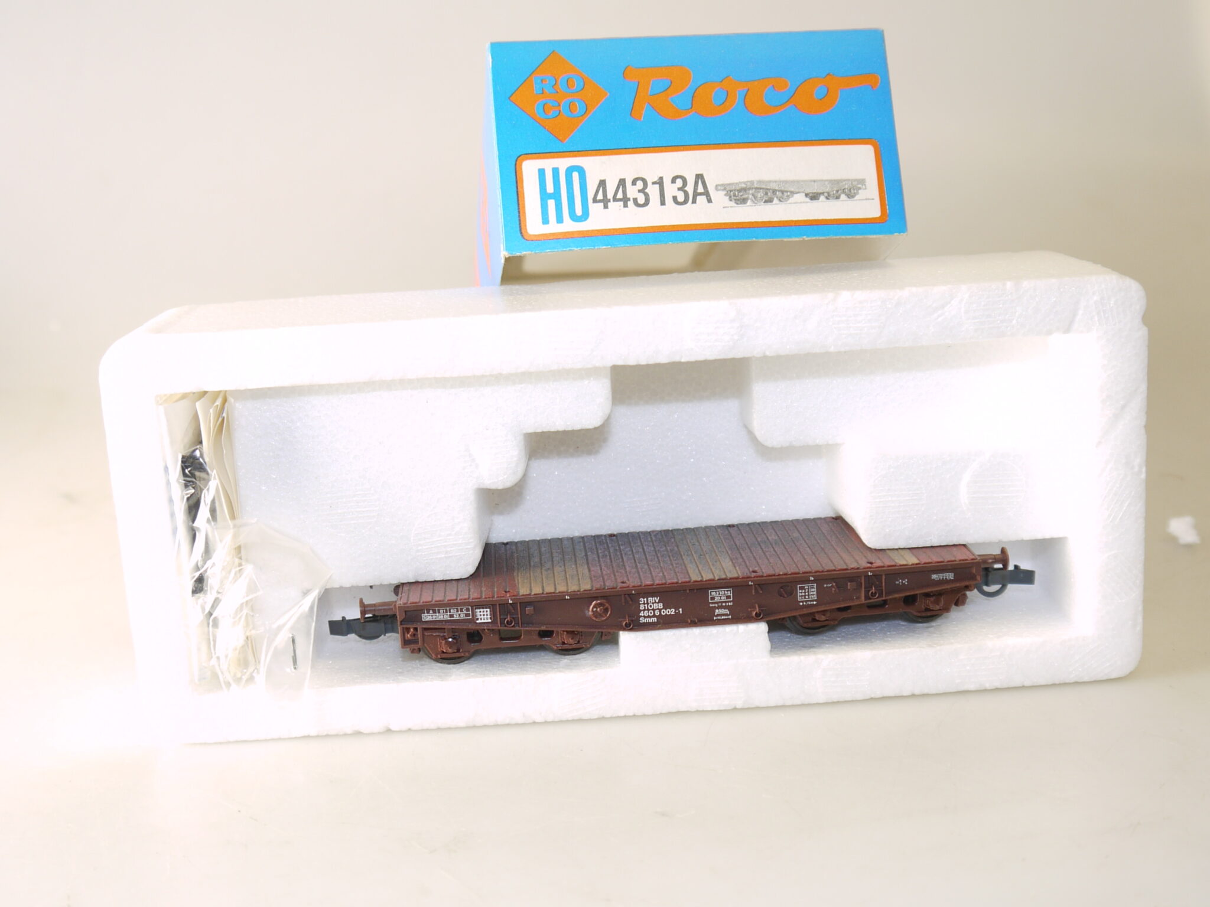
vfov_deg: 32.2
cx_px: 605
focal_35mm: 45
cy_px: 454
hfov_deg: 42.1
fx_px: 1573
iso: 100
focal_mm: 16
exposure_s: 1/50
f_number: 3.9
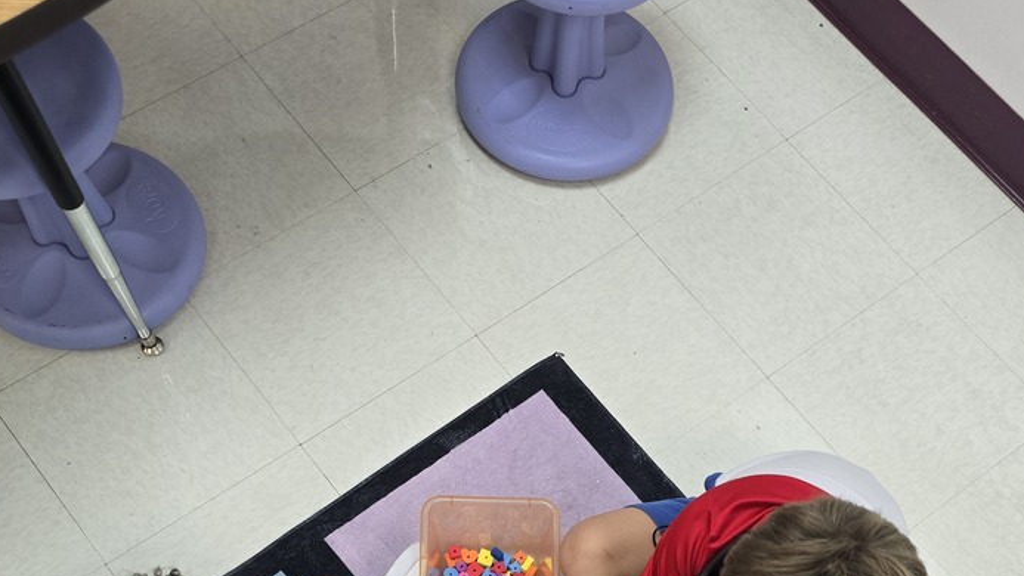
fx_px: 1005
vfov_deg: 28.2
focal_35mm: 37
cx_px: 526
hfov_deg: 54.0
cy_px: 679
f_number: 1.7
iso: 160
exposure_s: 1/60
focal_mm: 6.3
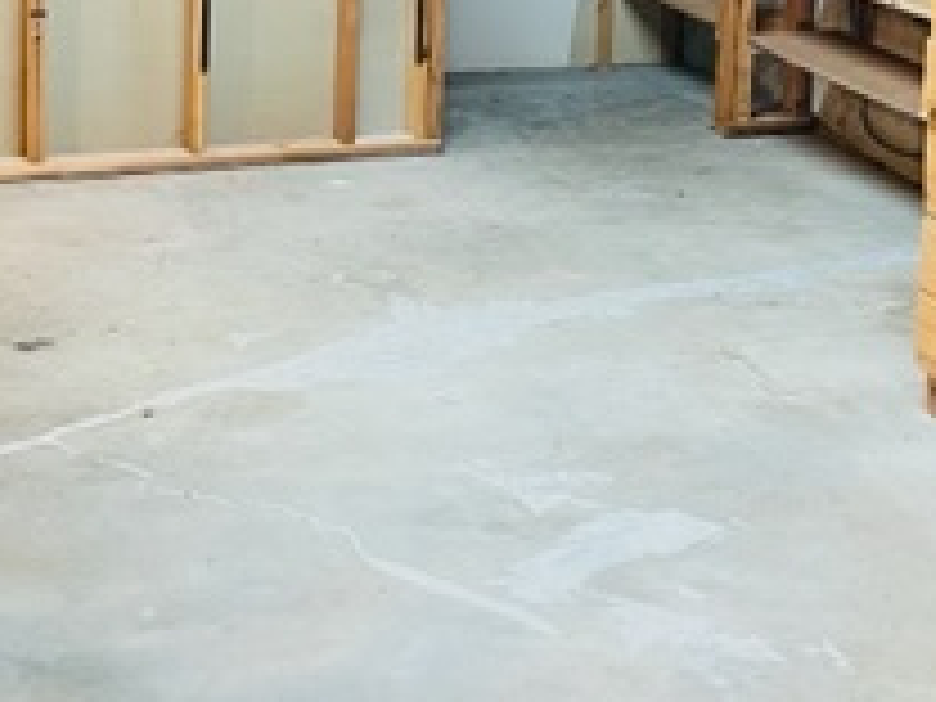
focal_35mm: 80
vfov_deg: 17.7
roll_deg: -1.9
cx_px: 572
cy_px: -90
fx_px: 2163
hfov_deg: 24.4
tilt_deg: -7.1
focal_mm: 5.7
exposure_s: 1/60
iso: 250
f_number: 1.5
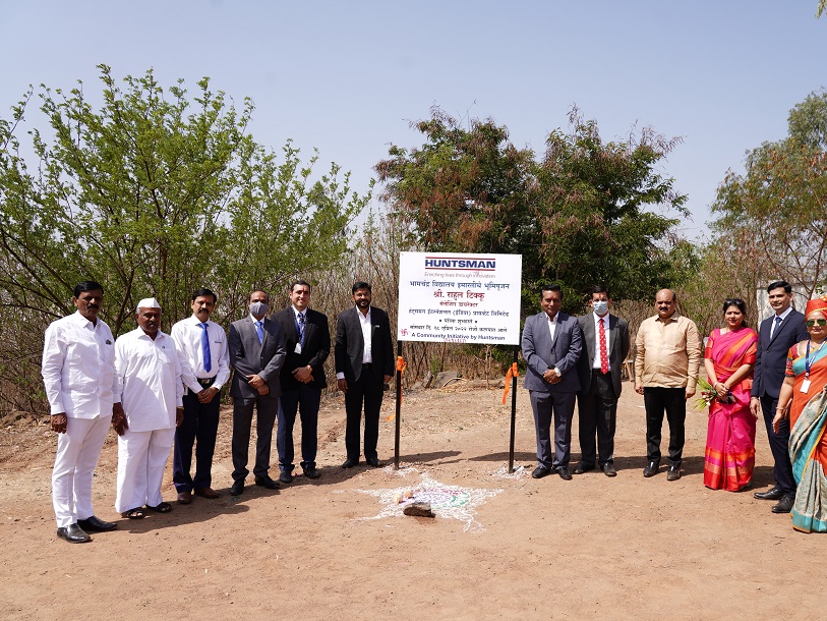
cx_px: 471
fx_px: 645
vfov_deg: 51.4
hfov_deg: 65.0
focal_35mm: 27
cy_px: 319
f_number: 6.3
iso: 64
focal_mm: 24
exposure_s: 1/250
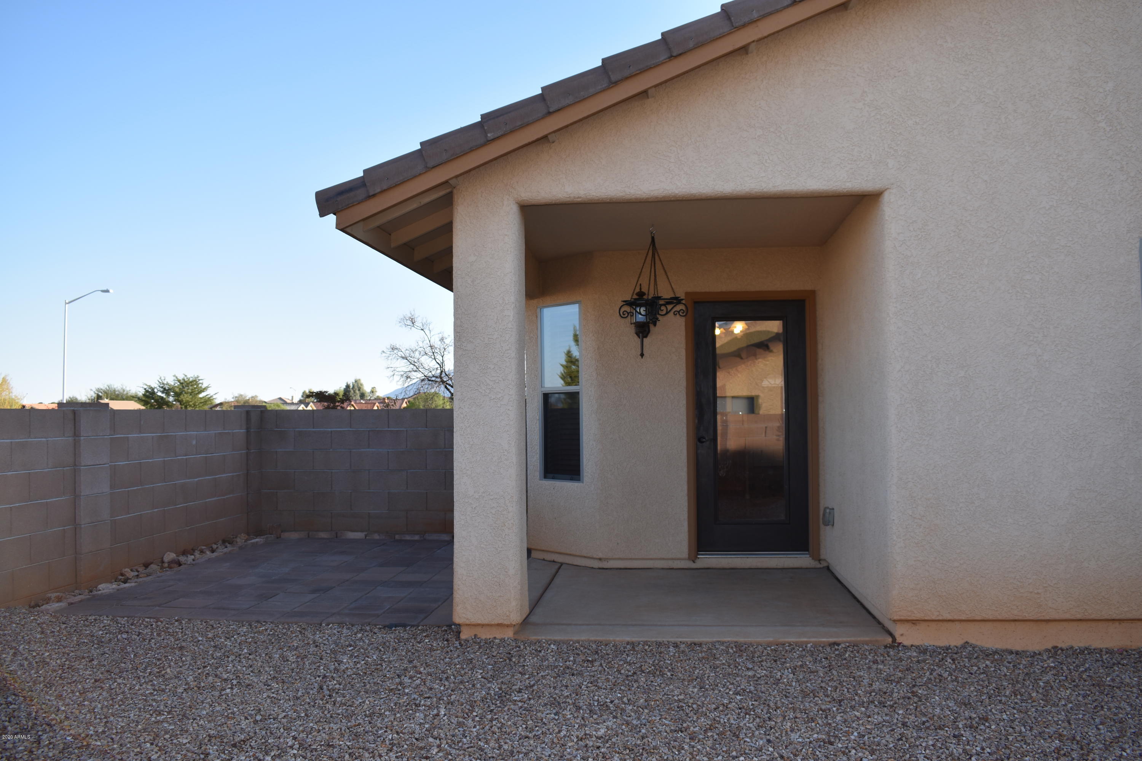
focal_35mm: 32
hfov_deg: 59.5
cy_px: 380
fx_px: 999
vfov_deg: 41.7
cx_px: 571
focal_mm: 21
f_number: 6.3
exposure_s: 1/200
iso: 100
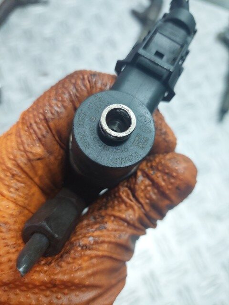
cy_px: 152
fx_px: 221
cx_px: 114
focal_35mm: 25
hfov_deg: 54.9
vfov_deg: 69.4
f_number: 1.8
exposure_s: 1/100
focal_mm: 5.23
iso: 200
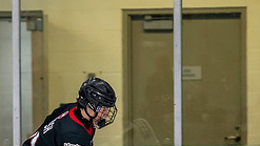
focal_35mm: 531
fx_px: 3661
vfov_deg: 2.3
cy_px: 203
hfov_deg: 4.1
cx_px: -28
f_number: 3.2
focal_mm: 160
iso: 2000
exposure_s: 1/640
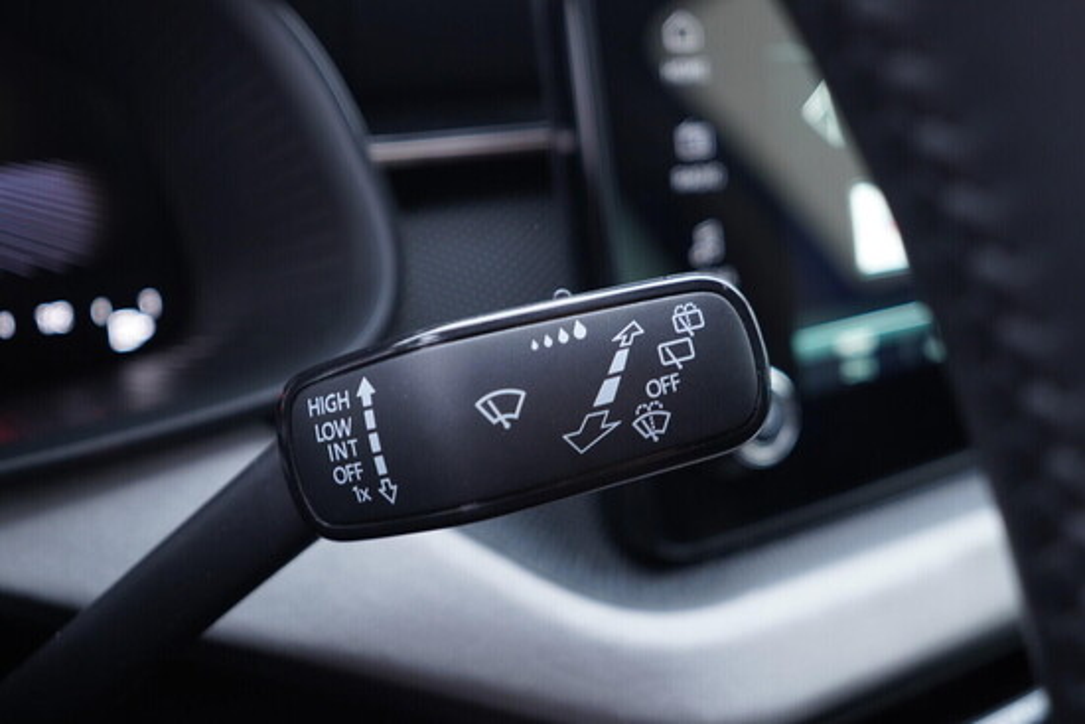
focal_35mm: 36
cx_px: 542
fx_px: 1085
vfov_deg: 36.9
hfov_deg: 53.1
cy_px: 362
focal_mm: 24
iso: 400
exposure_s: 1/40
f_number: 2.8
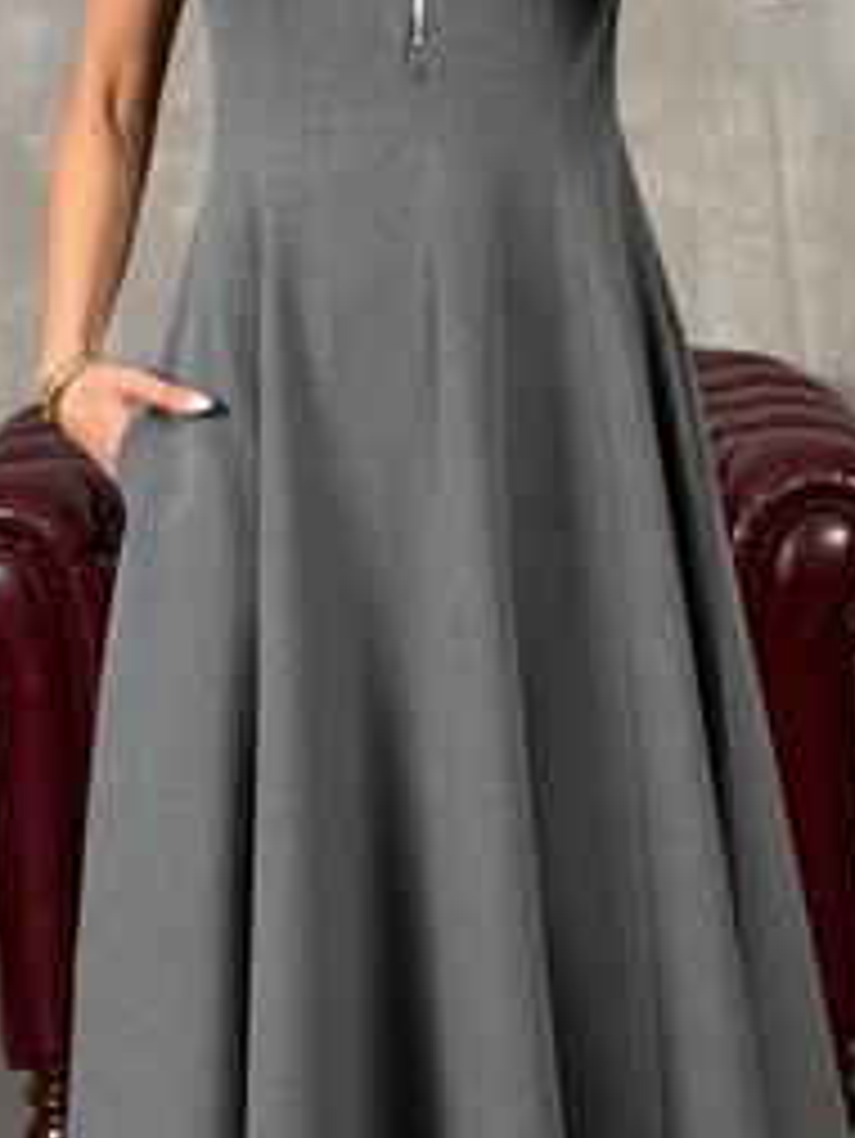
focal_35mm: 89
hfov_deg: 16.6
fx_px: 2929
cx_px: 520
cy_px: 90
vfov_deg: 21.5
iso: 200
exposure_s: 1/121
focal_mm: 6.76
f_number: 1.78
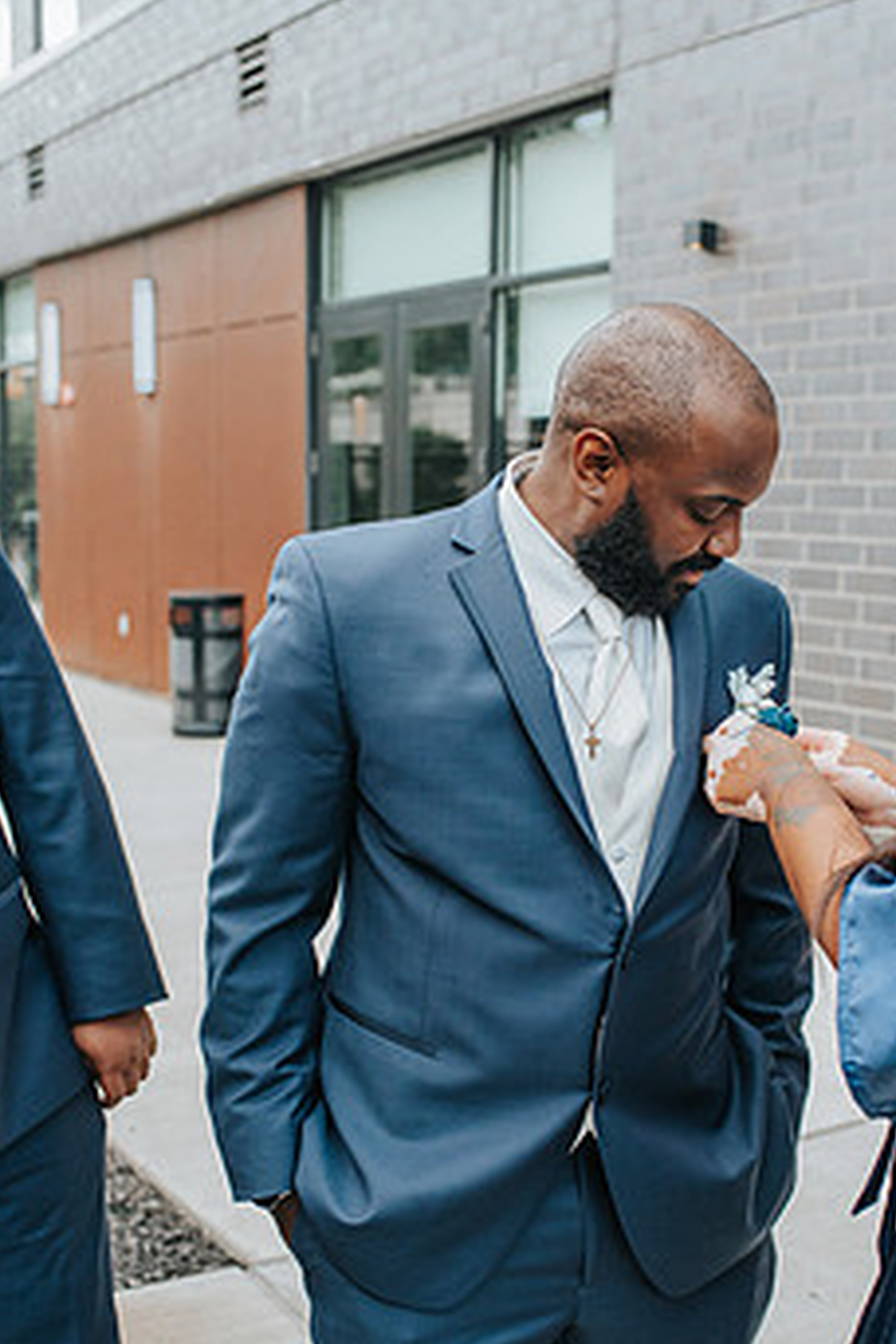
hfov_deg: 29.1
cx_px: 570
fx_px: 1717
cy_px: 723
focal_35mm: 46
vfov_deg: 42.7
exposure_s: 1/2000
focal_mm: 35
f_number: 3.2
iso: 1800
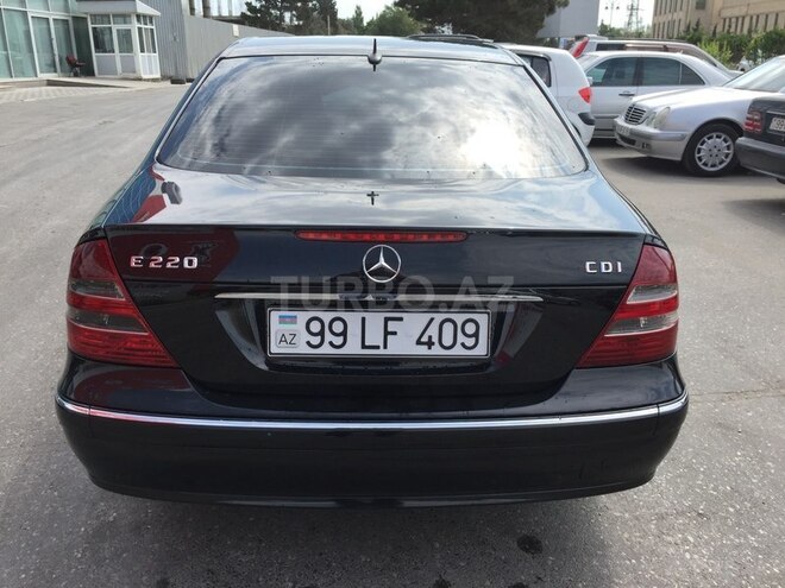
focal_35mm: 29
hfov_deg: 61.7
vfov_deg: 48.2
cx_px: 392
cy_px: 294
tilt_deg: -18.5
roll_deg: -0.8
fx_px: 658
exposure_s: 1/1130
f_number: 2.2
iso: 32
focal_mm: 4.15
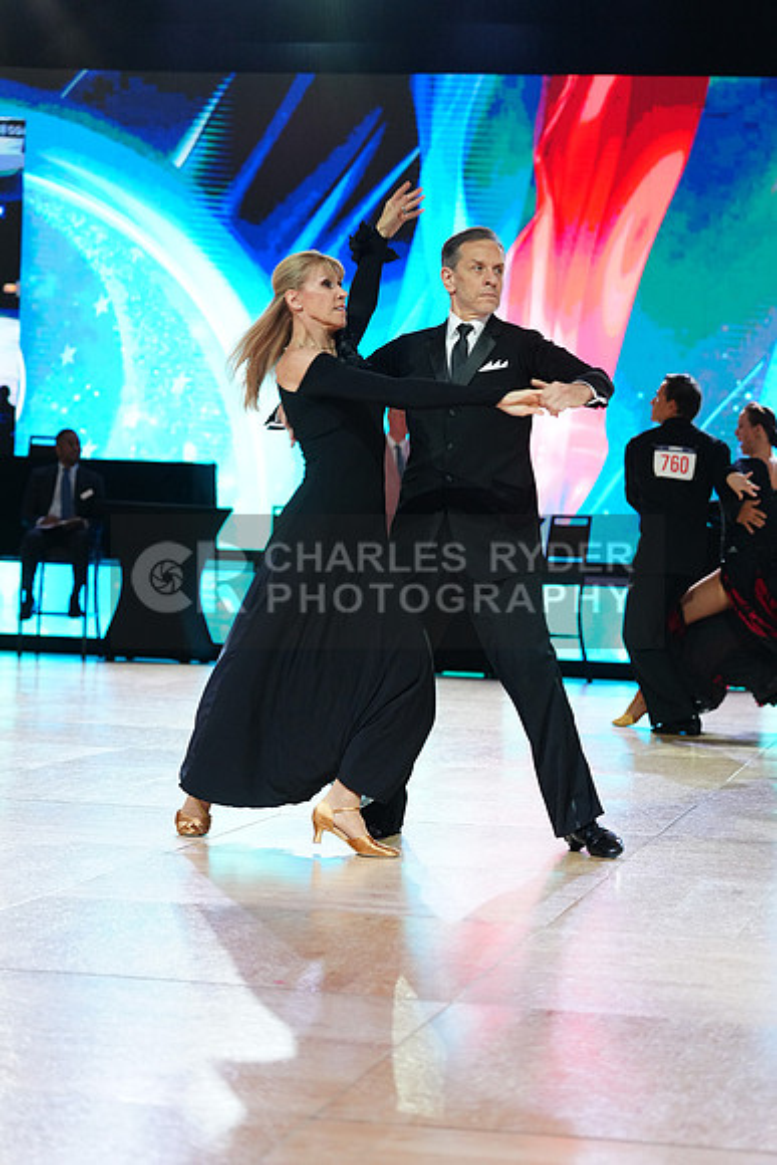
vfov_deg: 23.1
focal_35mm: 88
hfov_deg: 15.5
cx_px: 388
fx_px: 2847
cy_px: 582
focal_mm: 88
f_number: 4
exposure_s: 1/320
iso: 2500
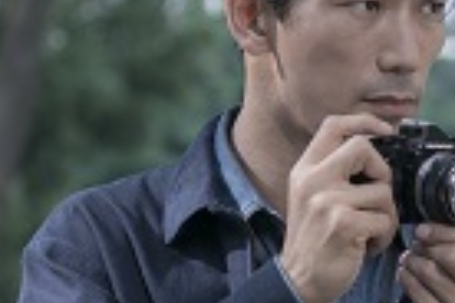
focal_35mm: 363
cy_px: 347
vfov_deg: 3.8
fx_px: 4588
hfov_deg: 5.7
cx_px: 369
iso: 800
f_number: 4.5
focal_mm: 100
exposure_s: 1/250
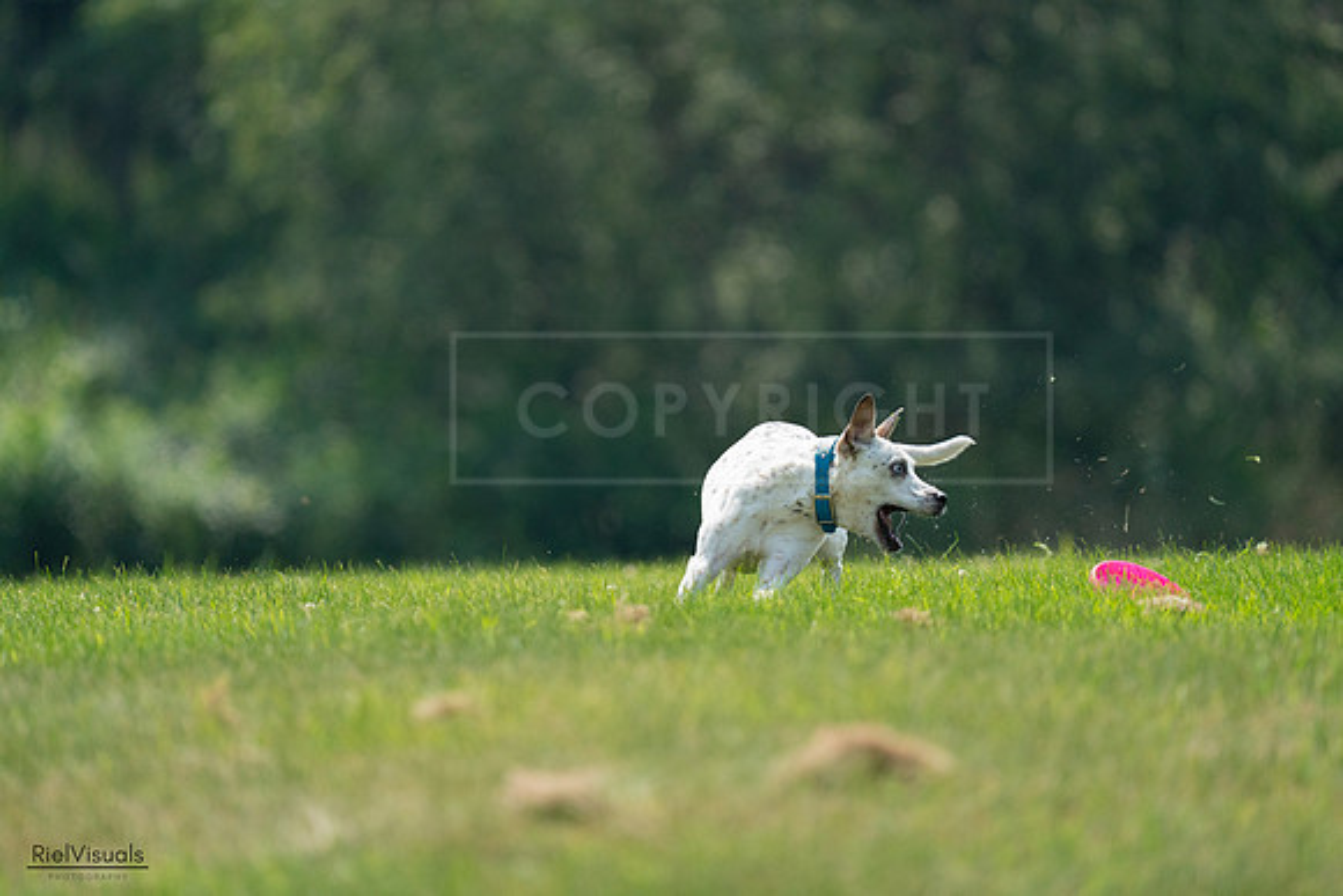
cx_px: 672
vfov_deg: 2.8
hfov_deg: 4.1
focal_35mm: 500
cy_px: 448
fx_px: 18656
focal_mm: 500
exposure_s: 1/4000
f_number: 6.3
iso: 2000
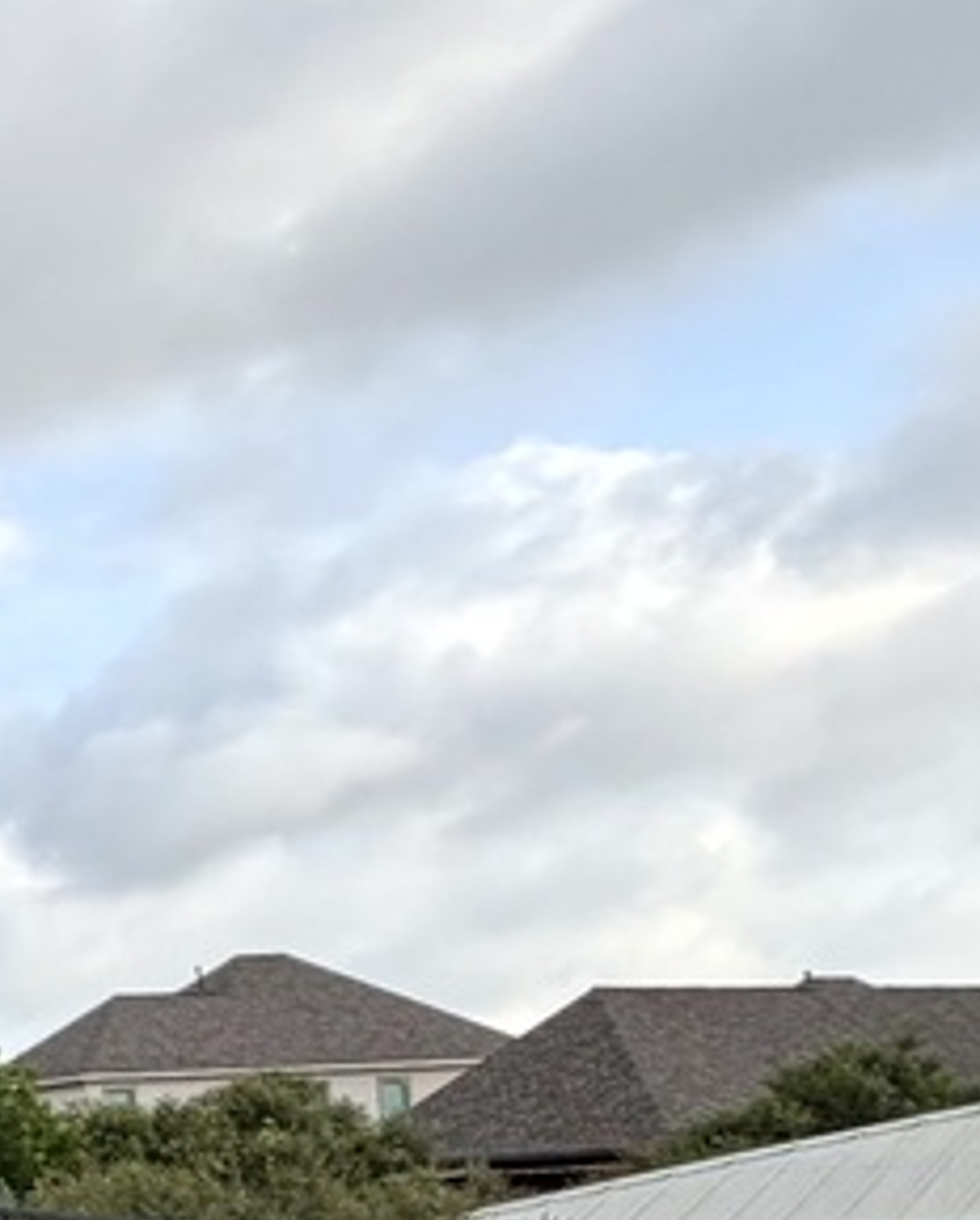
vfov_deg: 26.7
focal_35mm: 68
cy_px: 1161
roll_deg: +2.6
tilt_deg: +3.2
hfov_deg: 14.3
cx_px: -1428
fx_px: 2460
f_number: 2.2
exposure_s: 1/502
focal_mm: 2.22
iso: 50
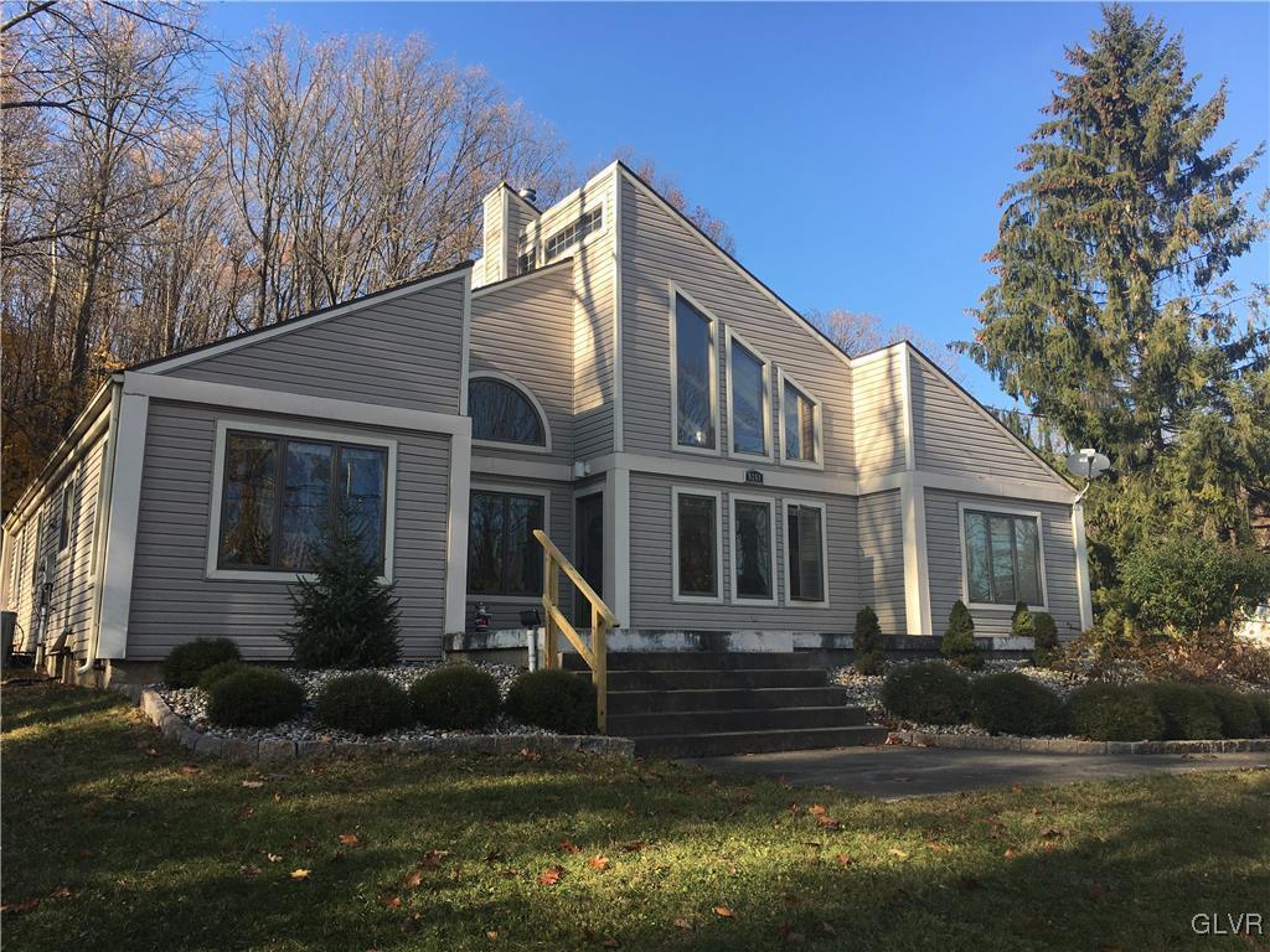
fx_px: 1064
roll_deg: -0.7
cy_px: 476
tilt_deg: +11.2
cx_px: 635
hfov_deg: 61.7
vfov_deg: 48.2
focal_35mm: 29
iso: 25
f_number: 2.2
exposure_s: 1/630
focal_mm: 4.15
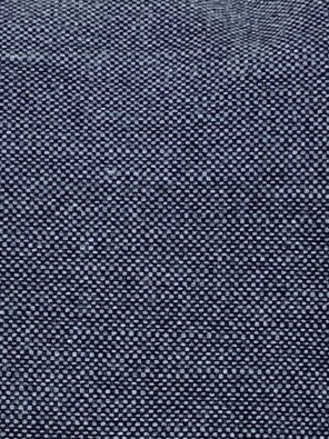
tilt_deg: -18.5
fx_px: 4273
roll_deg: -0.4
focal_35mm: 337
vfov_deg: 5.8
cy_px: 645
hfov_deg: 4.4
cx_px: -57
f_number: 2
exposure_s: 1/292
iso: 20
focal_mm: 6
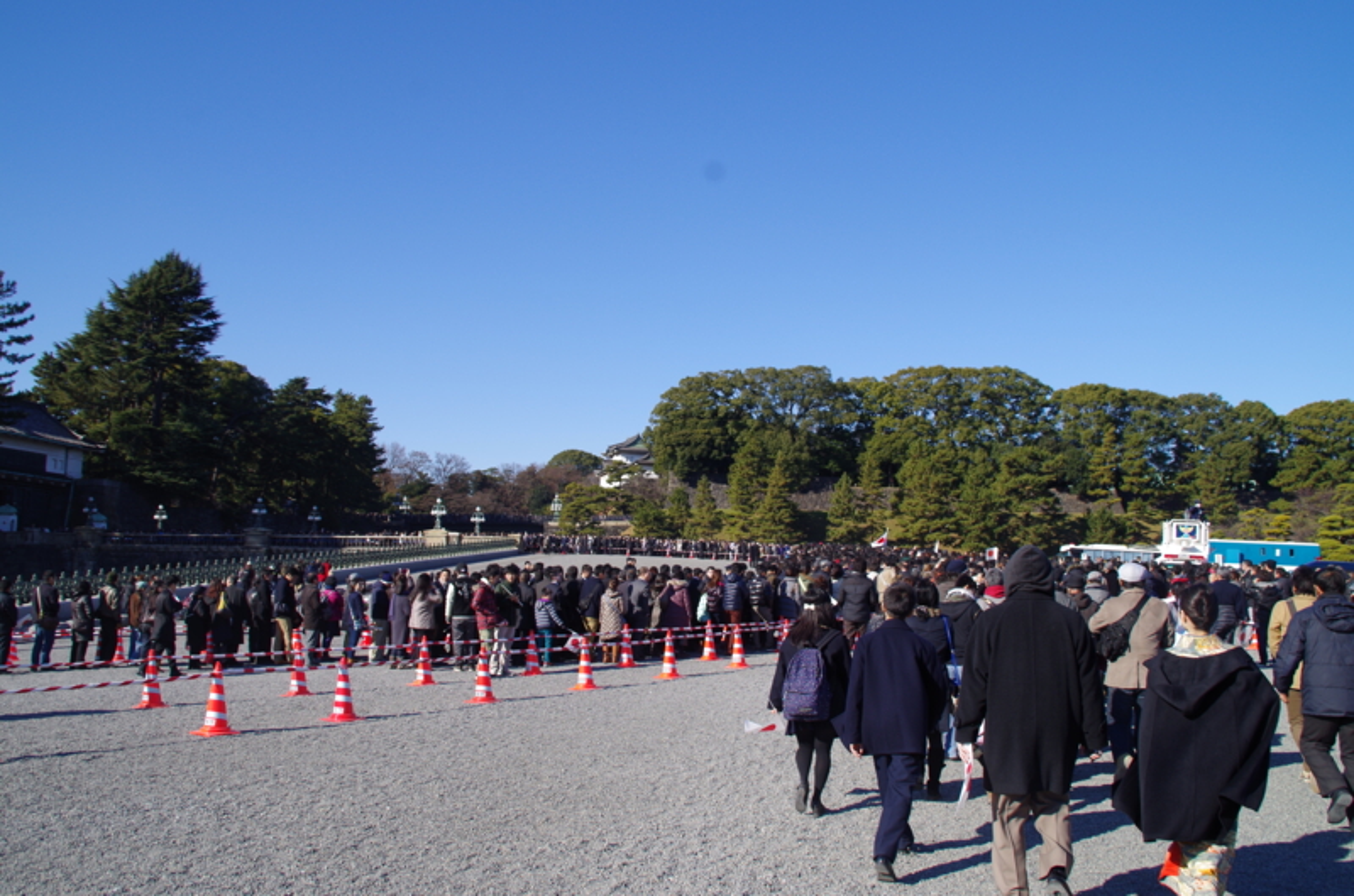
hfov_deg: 67.5
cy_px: 448
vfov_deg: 47.7
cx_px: 677
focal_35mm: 27
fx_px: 1013
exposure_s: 1/250
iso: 100
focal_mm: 18
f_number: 7.1
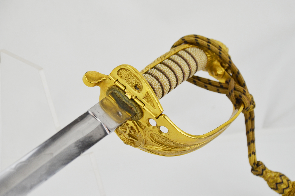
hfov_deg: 15.5
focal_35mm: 133
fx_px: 1084
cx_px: 148
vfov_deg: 10.3
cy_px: 98
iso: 640
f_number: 5.6
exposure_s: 1/250
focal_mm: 85
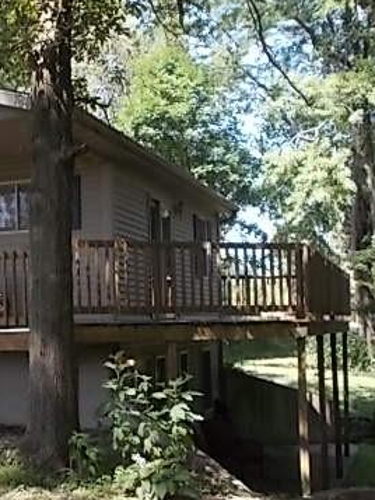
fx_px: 881
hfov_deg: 22.5
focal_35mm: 61
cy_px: 255
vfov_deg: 31.7
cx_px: -48
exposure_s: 1/100
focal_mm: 6
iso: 80
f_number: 3.6
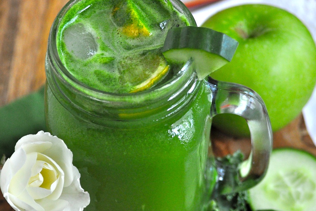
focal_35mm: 120
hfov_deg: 17.1
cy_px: 106
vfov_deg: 11.4
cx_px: 158
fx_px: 1053
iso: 640
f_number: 4.2
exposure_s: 1/60
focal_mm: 80
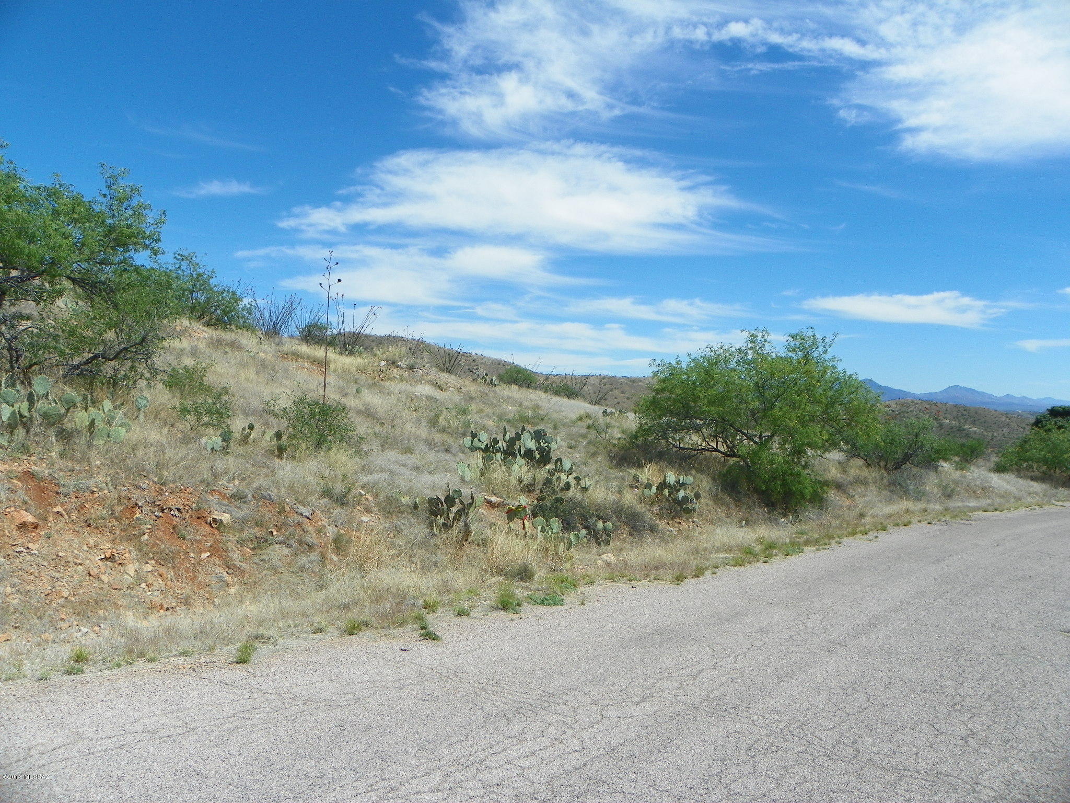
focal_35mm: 26
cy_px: 402
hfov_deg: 67.3
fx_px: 804
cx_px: 535
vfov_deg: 53.1
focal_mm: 4.6
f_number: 5.6
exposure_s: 1/400
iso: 64
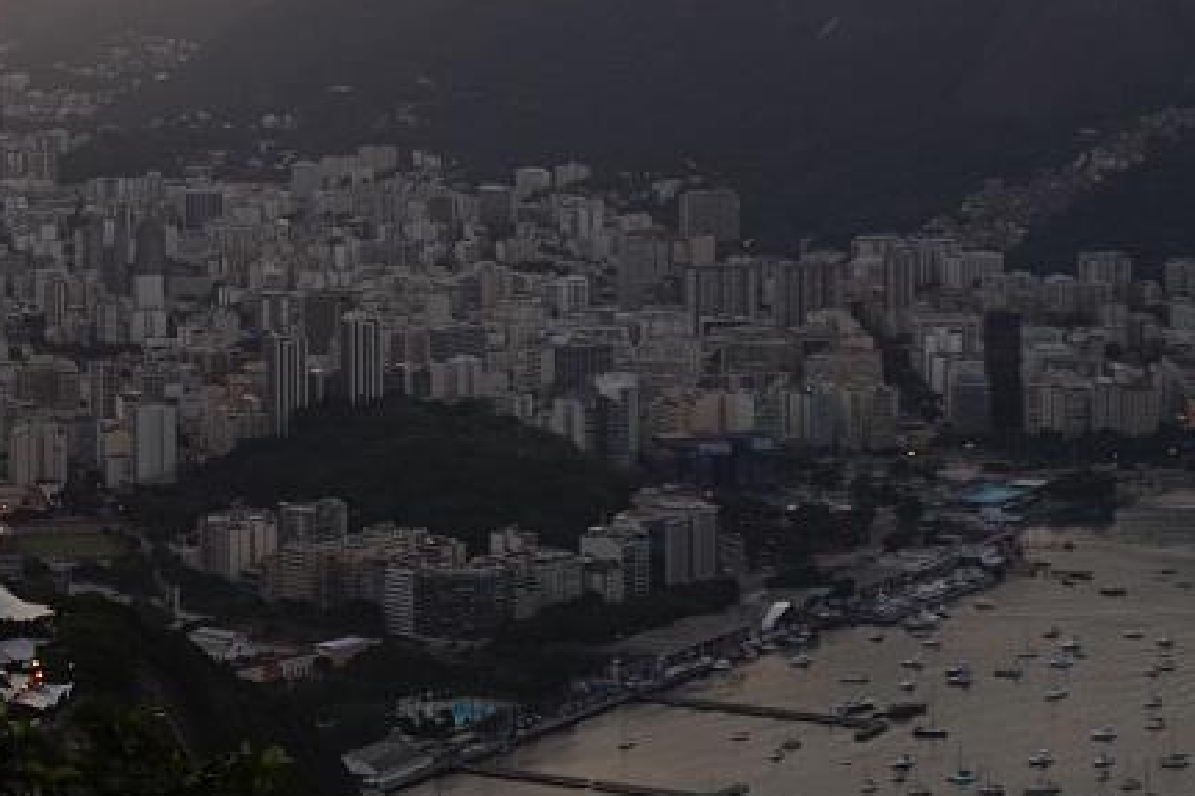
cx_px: 355
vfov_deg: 12.0
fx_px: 3749
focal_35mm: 113
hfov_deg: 18.0
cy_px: 39
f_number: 5
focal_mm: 30
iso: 125
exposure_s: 1/60
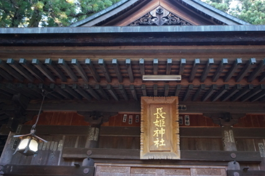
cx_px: 141
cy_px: 77
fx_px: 262
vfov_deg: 37.0
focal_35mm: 36
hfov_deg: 53.5
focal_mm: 17
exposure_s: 1/60
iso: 800
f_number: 4
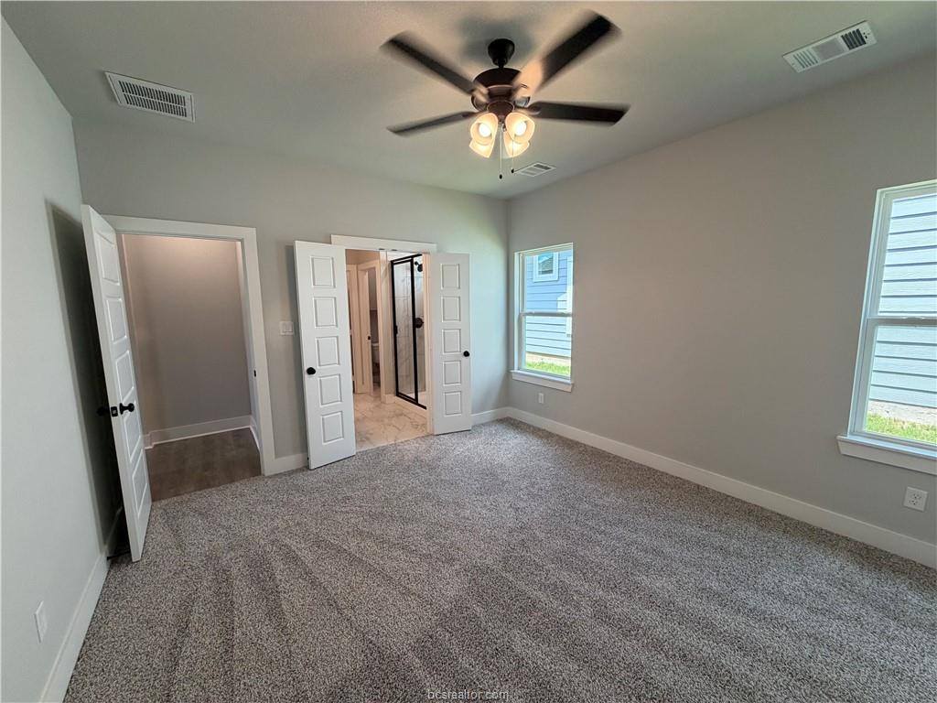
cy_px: 352
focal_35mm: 14
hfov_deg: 102.1
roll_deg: +0.8
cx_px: 468
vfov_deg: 85.7
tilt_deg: -7.0
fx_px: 379
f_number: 2.2
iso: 160
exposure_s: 1/120
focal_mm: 2.22
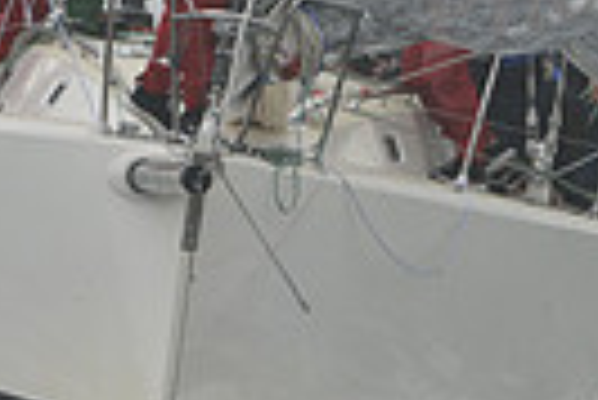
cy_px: 236
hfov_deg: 2.2
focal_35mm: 958
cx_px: 189
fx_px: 15931
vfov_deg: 1.4
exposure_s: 1/800
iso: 280
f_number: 7.1
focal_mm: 220
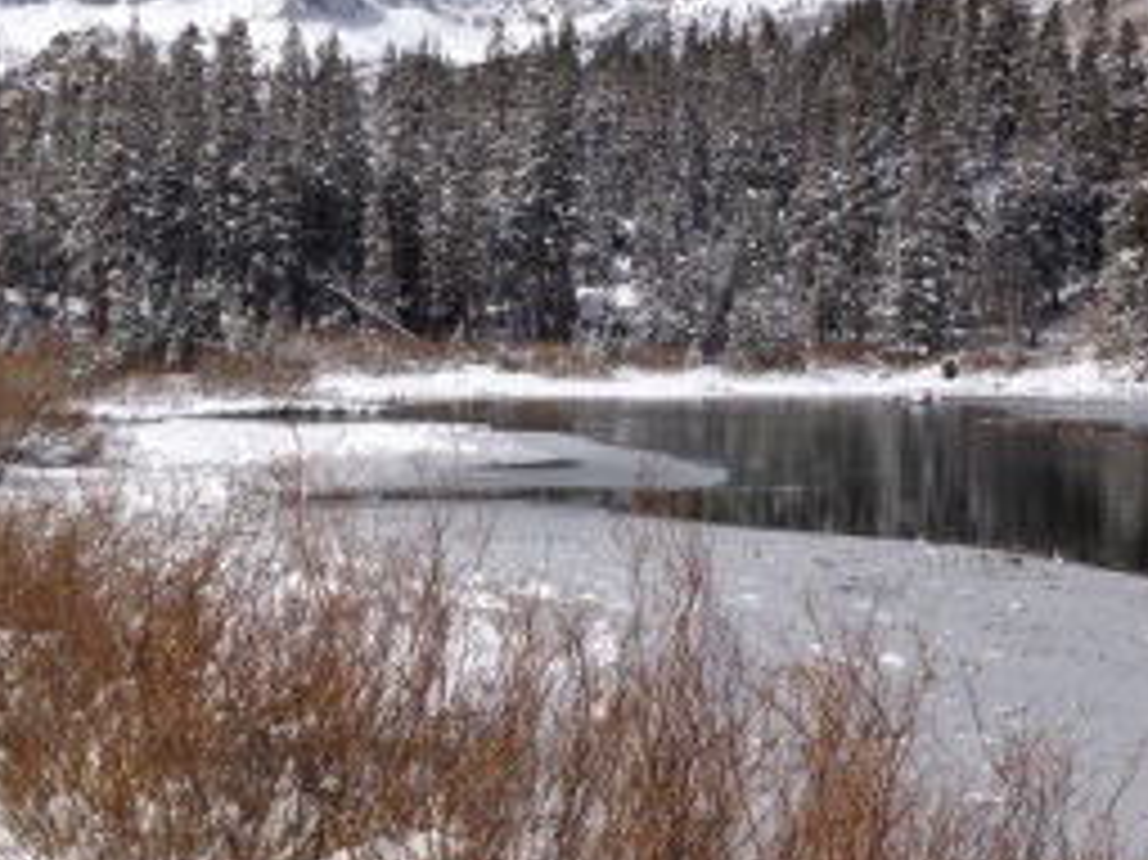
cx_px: 702
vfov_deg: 25.0
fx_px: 1923
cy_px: 234
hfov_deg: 33.1
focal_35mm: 58
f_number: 2.4
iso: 50
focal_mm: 4.12
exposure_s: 1/5435
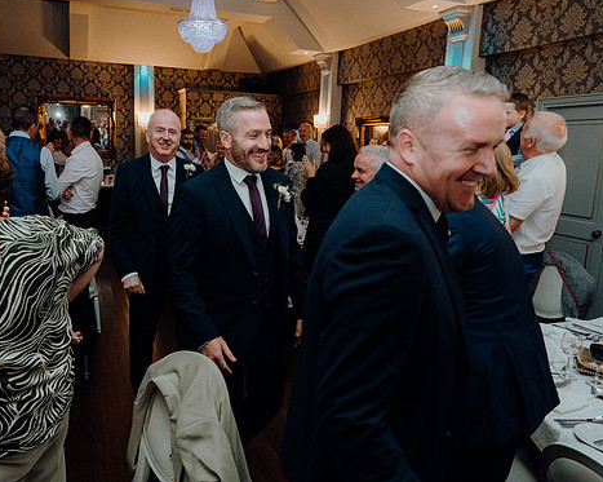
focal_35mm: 28
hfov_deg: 61.6
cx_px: 238
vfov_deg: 51.5
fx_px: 499
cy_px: 233
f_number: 3.5
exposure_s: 1/160
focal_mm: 24
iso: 2500
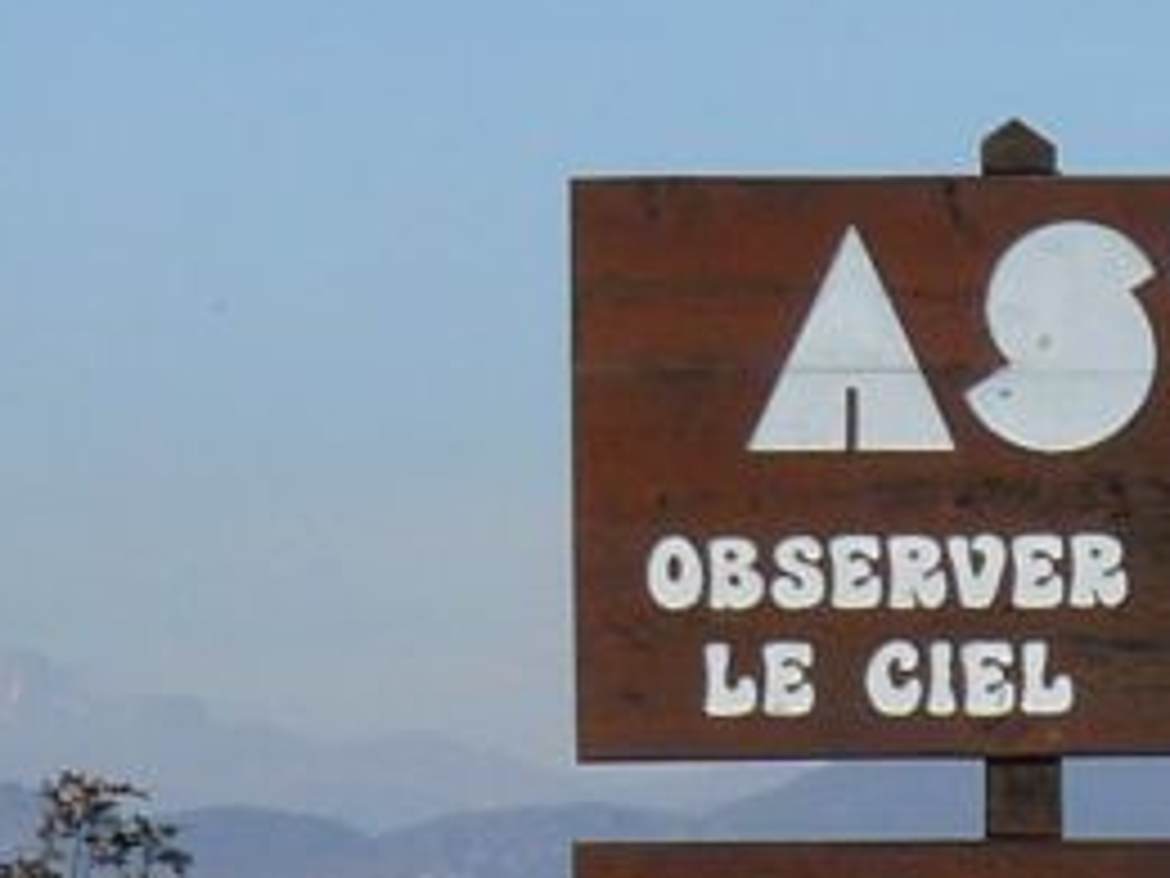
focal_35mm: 265
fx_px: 8957
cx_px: 1746
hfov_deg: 7.4
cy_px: 1252
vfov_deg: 5.6
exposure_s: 1/500
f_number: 6.3
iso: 100
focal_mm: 12
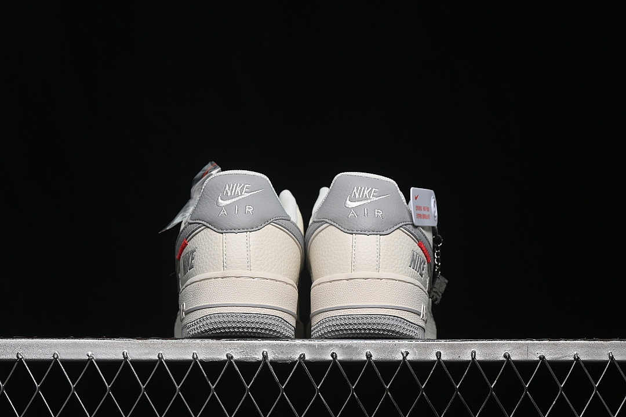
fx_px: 1304
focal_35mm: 75
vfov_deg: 18.2
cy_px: 208
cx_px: 313
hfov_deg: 27.0
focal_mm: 50
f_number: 6.3
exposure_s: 1/60
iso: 160
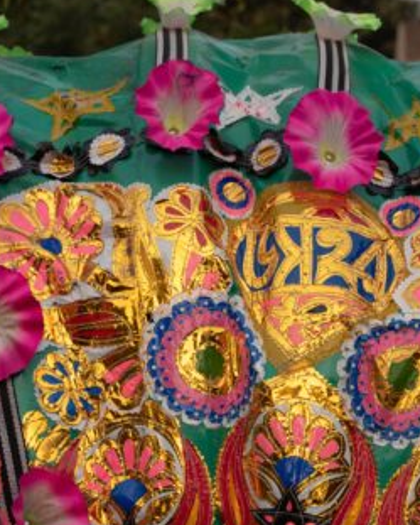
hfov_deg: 15.0
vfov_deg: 18.4
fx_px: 1584
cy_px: 493
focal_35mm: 102
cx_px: 312
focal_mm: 33
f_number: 5
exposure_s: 1/200
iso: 100
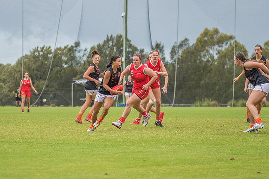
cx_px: 106
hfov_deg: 11.2
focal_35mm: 184
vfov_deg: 7.5
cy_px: 92
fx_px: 1377
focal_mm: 150
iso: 500
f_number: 6.3
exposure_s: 1/1250
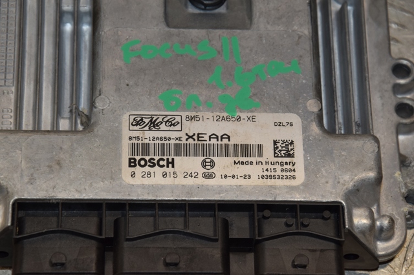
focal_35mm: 158
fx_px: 1810
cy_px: 138
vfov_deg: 8.7
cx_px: 207
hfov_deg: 13.0
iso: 800
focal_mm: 105
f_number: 9
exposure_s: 1/200
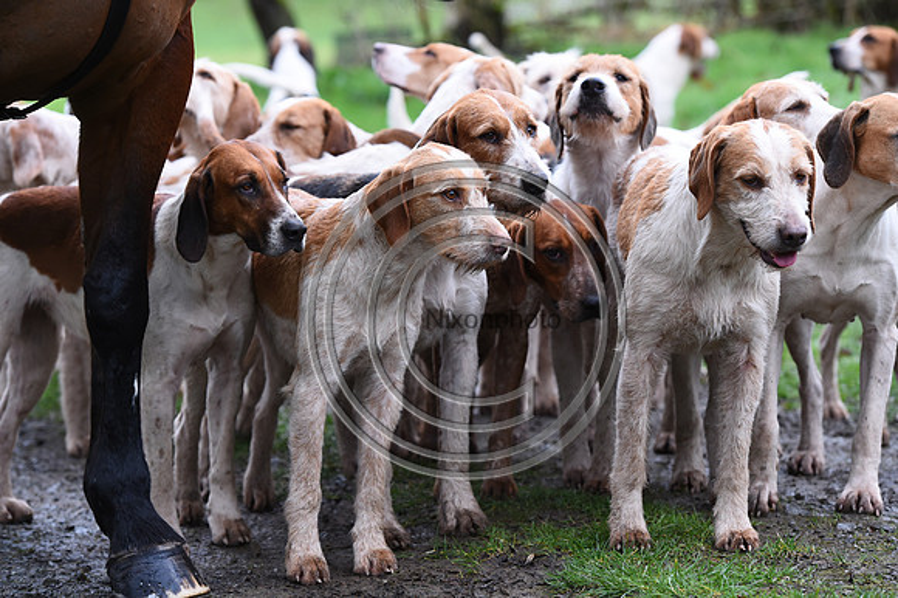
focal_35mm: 130
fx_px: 3241
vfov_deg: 10.5
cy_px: 299
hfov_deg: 15.8
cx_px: 449
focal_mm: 130
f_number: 4.5
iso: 1600
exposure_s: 1/800
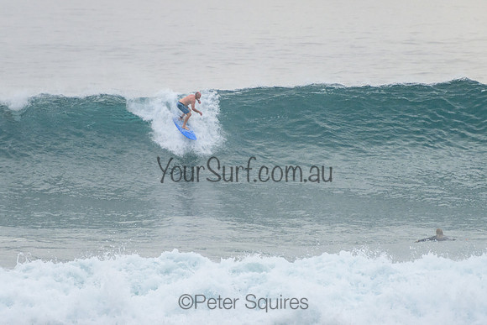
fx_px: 7434
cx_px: 236
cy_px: 145
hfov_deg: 3.8
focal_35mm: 549
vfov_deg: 2.5
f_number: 5.6
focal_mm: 400
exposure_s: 1/1250
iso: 500
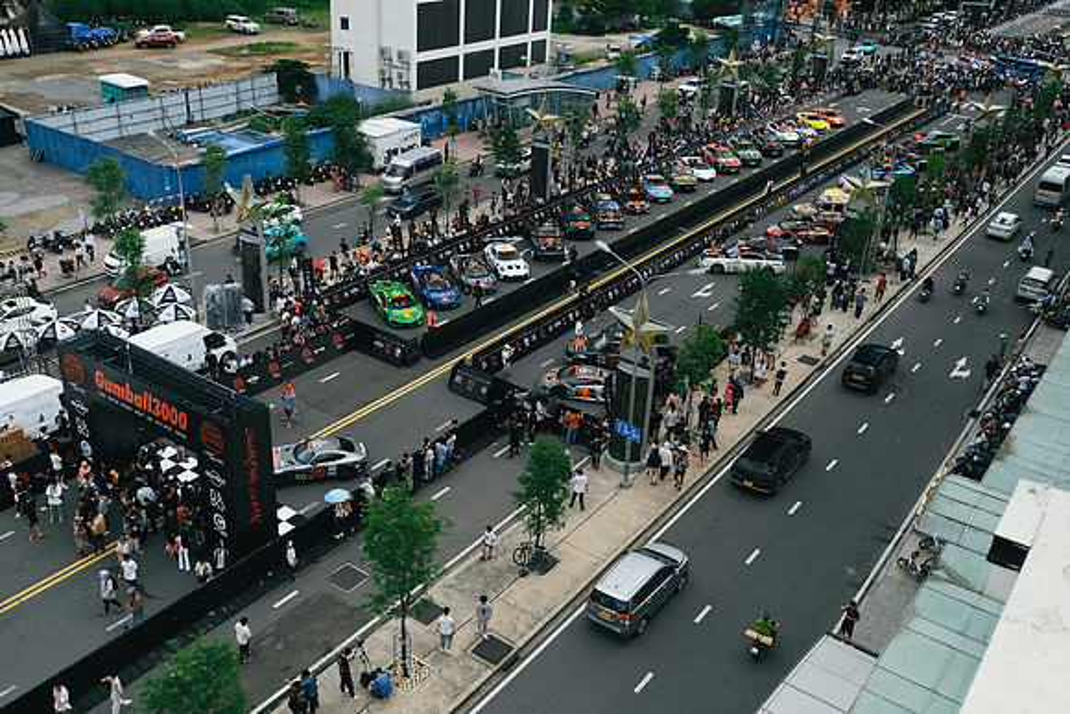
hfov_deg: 57.2
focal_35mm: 33
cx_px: 535
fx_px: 981
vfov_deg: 40.0
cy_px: 357
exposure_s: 1/2000
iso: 400
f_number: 3.2
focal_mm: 22
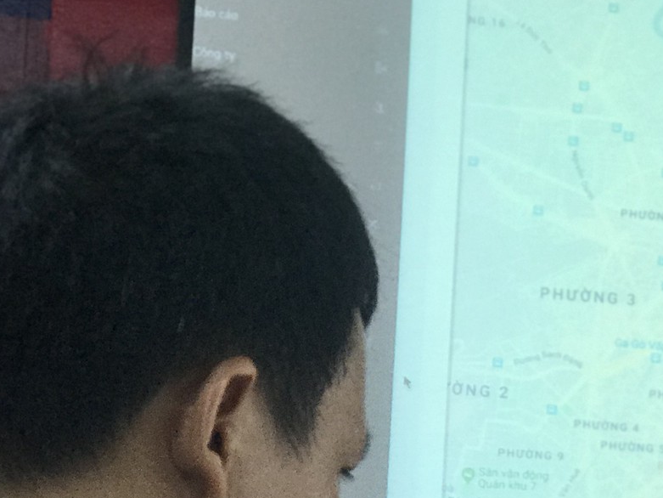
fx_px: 2797
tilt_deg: +3.7
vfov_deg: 10.0
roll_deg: -2.4
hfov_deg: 13.3
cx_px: 679
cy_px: 590
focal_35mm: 146
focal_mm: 6.6
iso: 50
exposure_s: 1/50
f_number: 2.8
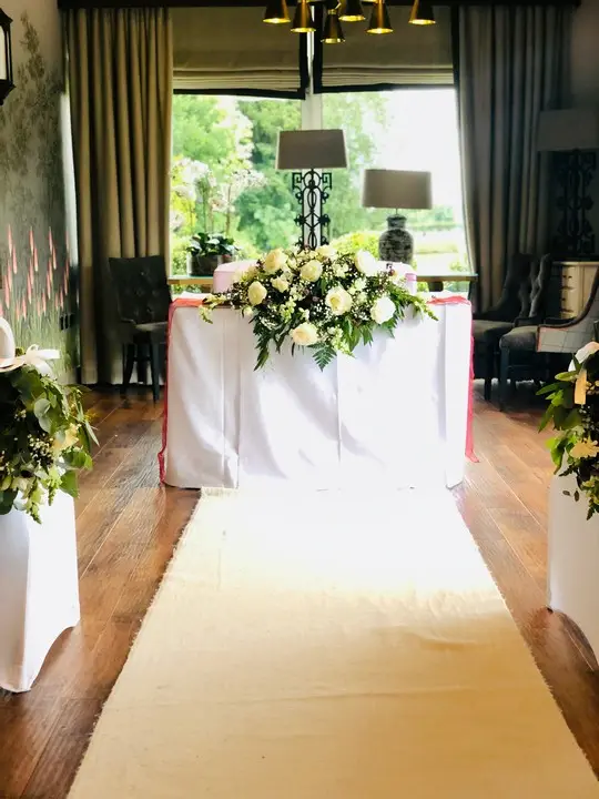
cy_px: 400
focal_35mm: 52
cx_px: 300
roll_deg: +1.4
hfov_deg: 28.0
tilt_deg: -7.5
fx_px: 1200
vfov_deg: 36.8
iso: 80
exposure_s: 1/50
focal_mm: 6
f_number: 2.4
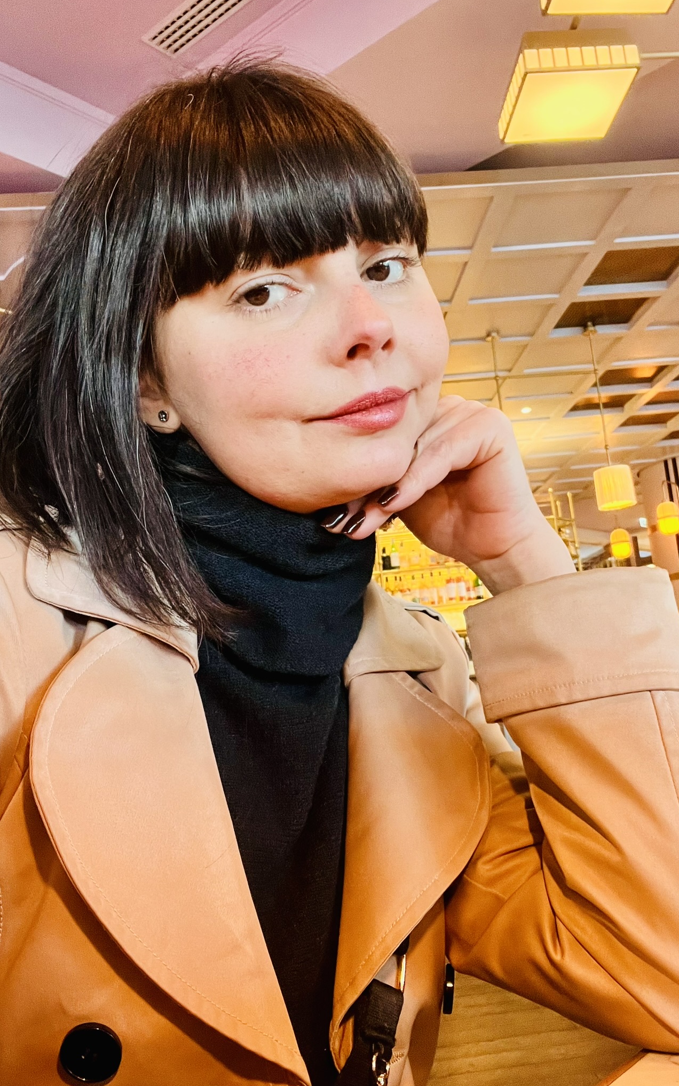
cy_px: 541
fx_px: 947
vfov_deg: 59.7
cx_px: 375
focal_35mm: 32
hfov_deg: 39.4
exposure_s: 1/50
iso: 320
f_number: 2.2
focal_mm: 2.71
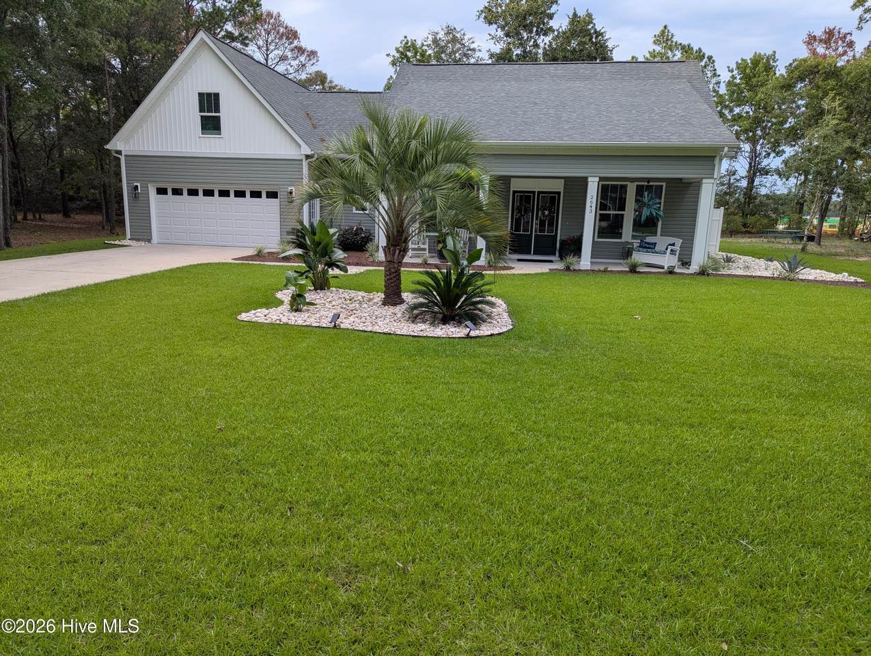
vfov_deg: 56.9
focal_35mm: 24
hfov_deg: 71.5
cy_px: 328
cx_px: 436
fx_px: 605
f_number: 1.85
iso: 29
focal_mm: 6.81
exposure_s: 1/501
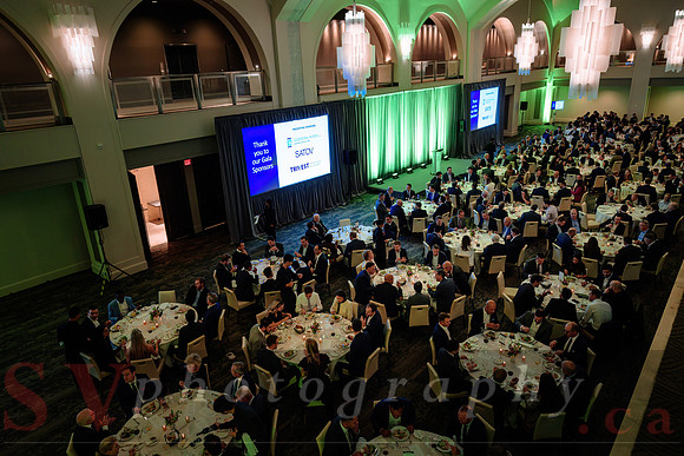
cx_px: 342
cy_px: 228
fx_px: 456
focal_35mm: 24
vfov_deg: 53.2
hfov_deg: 73.7
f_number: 4
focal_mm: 24
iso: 1000
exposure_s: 1/30
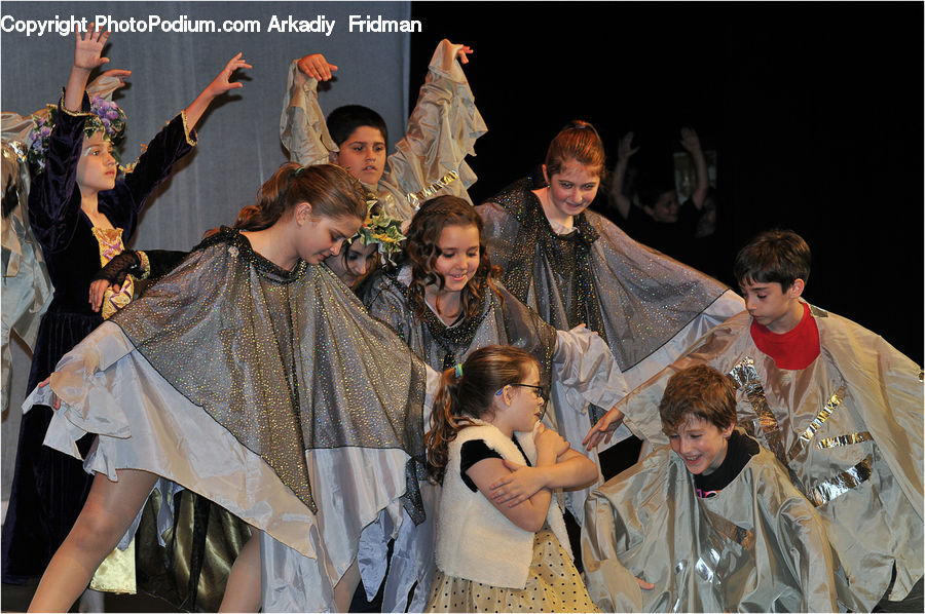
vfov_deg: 10.7
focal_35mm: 128
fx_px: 3272
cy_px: 307
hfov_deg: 16.1
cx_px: 462
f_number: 5.6
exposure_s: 1/60
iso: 400
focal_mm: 85
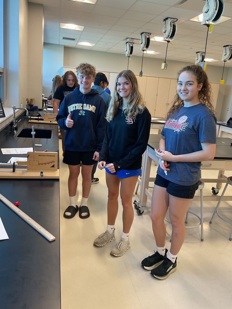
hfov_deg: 48.2
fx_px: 259
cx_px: 116
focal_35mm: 29
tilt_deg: -14.7
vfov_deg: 61.7
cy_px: 154
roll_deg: -3.8
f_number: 1.8
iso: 50
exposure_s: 1/60
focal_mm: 3
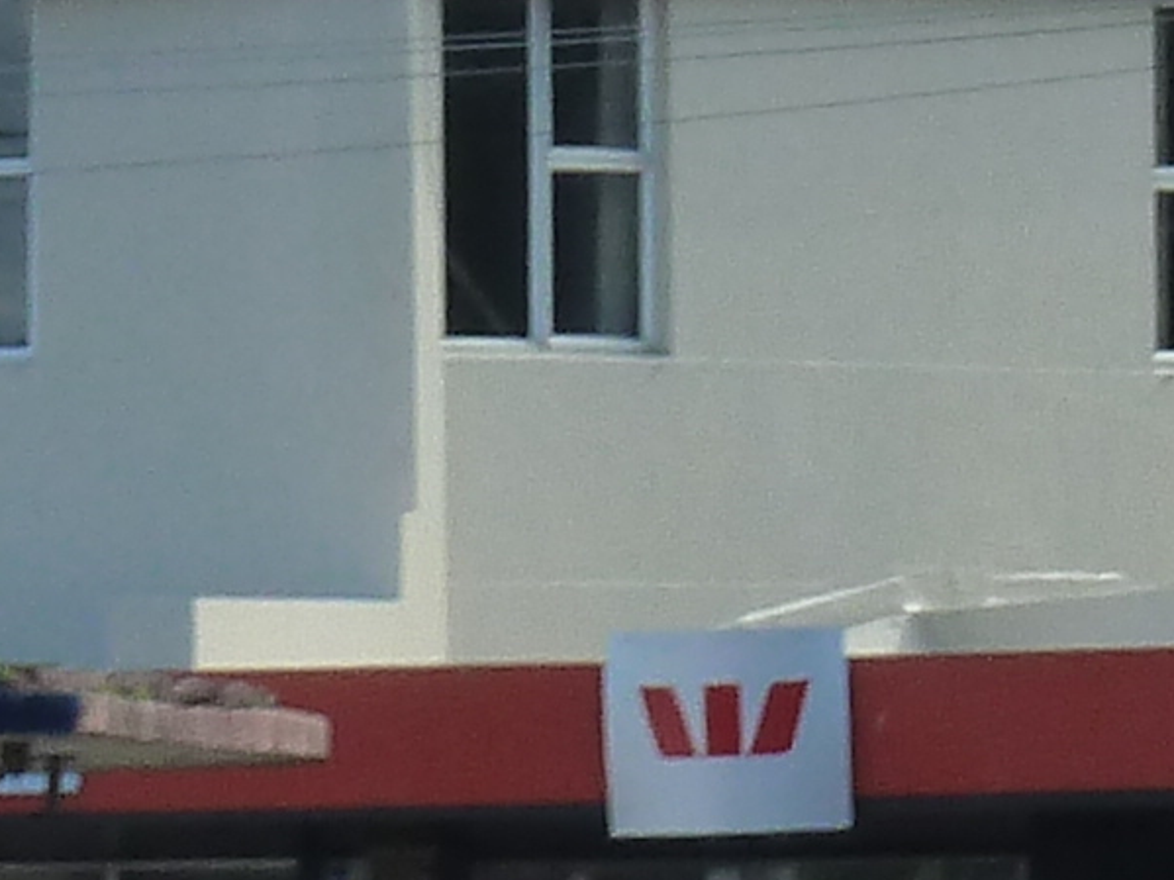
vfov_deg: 2.0
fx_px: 25126
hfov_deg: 2.6
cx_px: 3283
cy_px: -510
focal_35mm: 741
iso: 125
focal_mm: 18.2
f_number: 4.4
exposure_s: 1/250
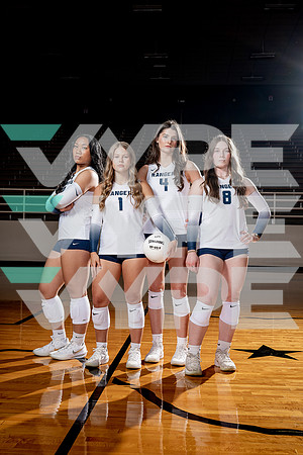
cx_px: 152
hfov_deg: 31.2
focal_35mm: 43
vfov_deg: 45.4
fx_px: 543
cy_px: 228
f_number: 8
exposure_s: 1/250
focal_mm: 43
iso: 100
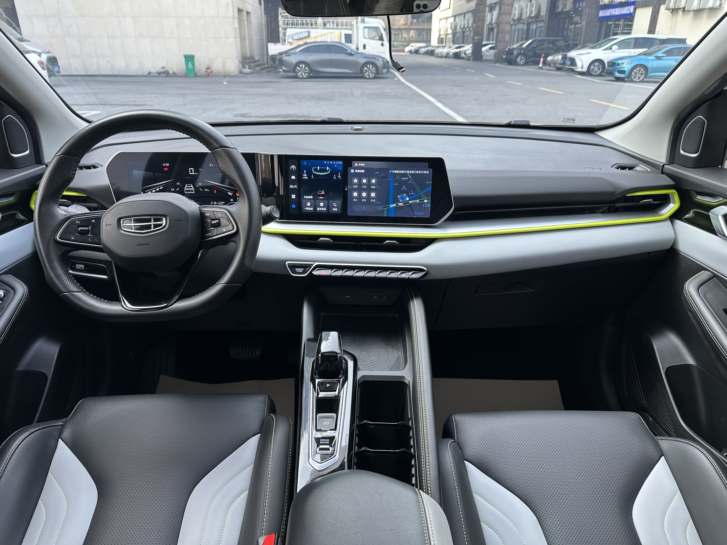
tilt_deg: -25.3
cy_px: 272
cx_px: 364
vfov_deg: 56.8
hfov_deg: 71.6
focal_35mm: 24
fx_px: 504
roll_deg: -0.2
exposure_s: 1/122
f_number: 1.78
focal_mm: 6.86
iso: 50
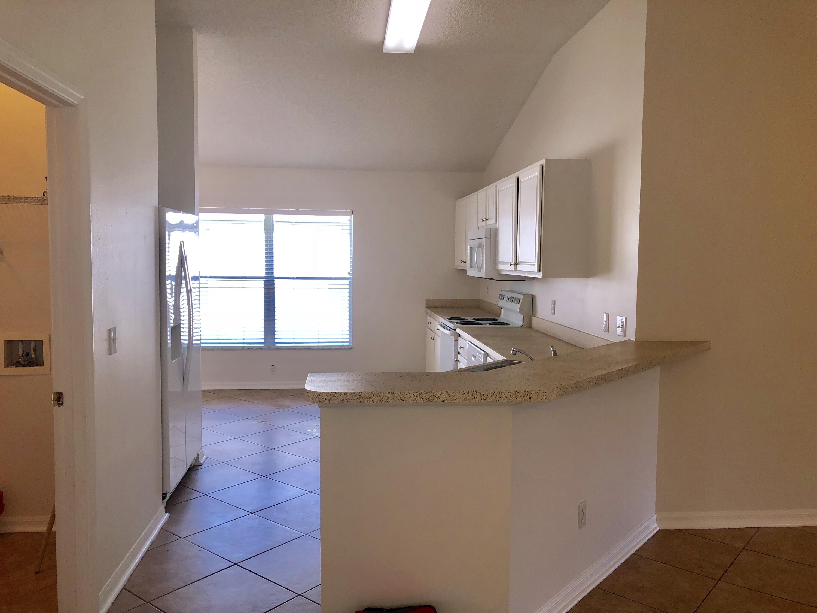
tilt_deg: -4.8
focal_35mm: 28
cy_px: 306
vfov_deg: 49.7
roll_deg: +0.3
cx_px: 408
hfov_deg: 63.4
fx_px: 661
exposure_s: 1/120
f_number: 1.8
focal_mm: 3.99
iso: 50
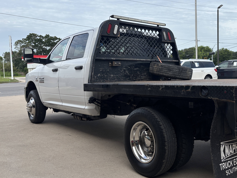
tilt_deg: -1.9
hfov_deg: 46.6
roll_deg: +0.5
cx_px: 170
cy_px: 78
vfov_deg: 36.8
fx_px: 267
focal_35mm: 39
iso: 50
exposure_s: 1/2451
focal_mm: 5.96
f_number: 1.6
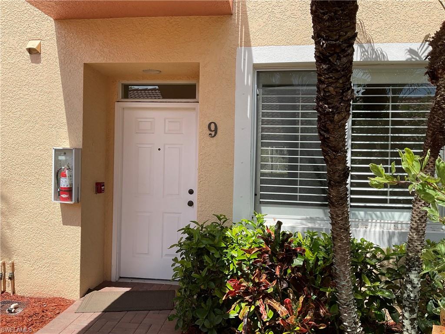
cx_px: 222
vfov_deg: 48.2
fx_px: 373
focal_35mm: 29
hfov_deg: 61.7
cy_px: 167
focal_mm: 3
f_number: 1.8
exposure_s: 1/1311
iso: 16
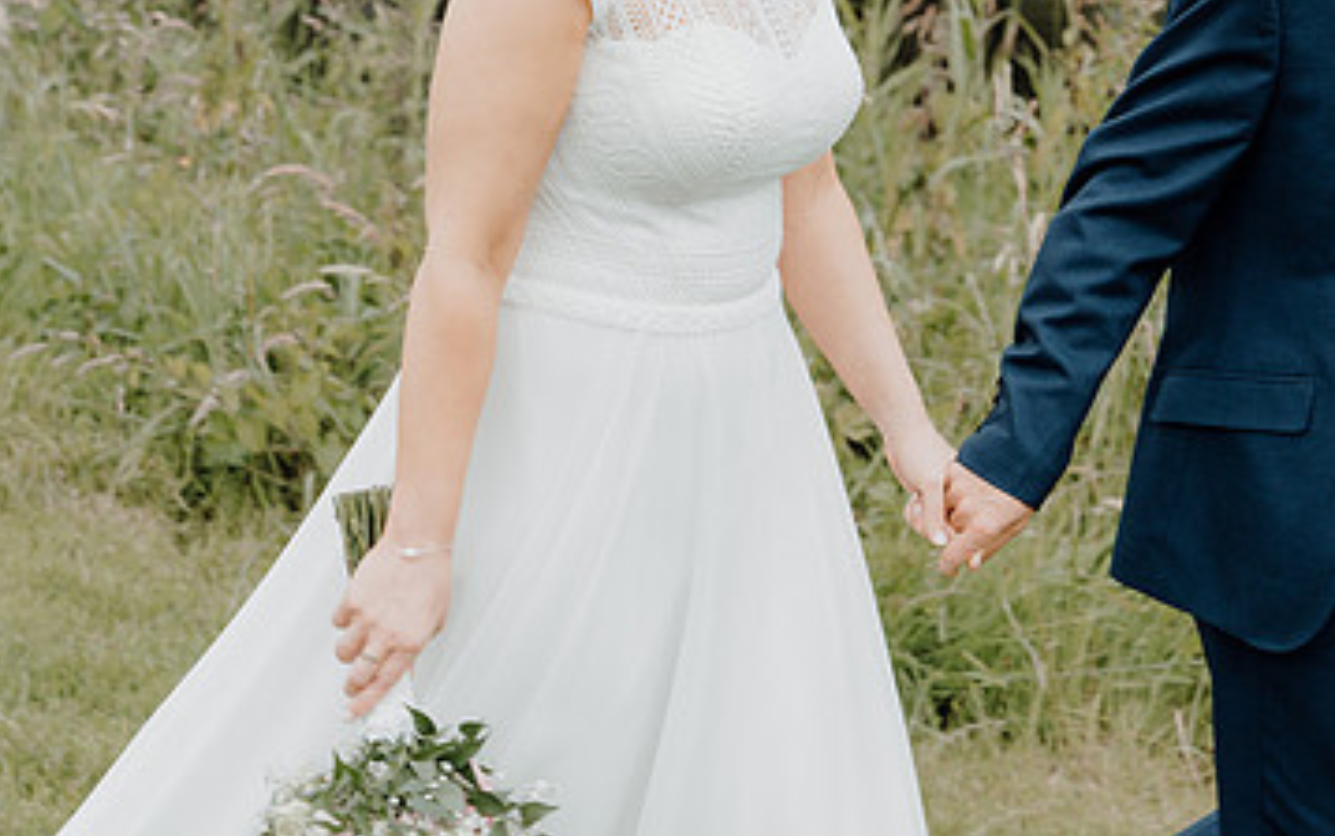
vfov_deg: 13.2
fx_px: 3603
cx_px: 1025
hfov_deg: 20.8
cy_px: 185
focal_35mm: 99
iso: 125
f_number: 5
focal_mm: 60
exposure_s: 1/200
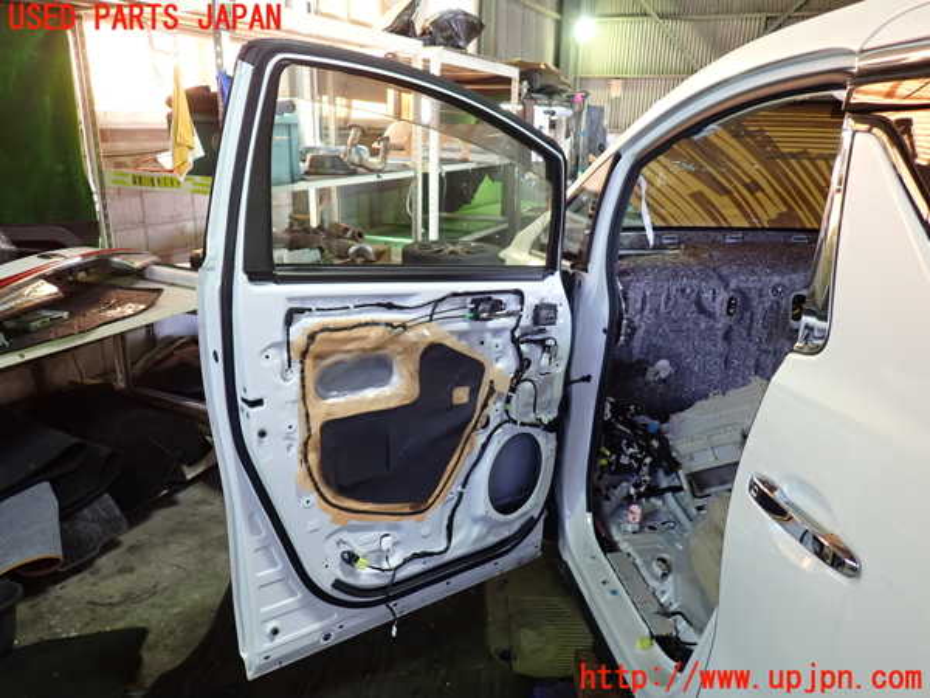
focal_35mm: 25
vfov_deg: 54.9
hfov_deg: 69.4
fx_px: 672
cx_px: 465
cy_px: 349
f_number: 2
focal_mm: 4.5
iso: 200
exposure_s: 1/30
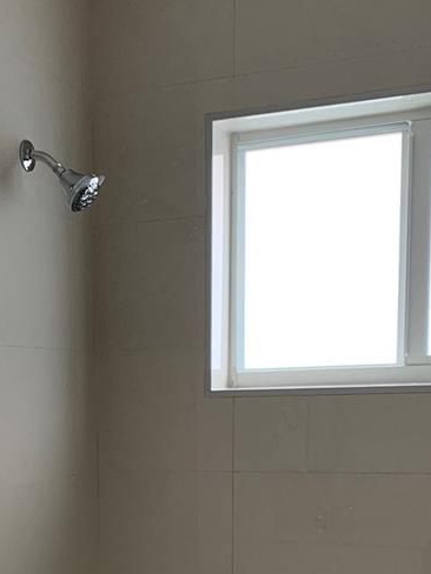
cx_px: 93
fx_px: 1062
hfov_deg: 22.6
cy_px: 592
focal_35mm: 64
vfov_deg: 28.2
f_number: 1.8
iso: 50
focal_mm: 4.25
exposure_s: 1/121
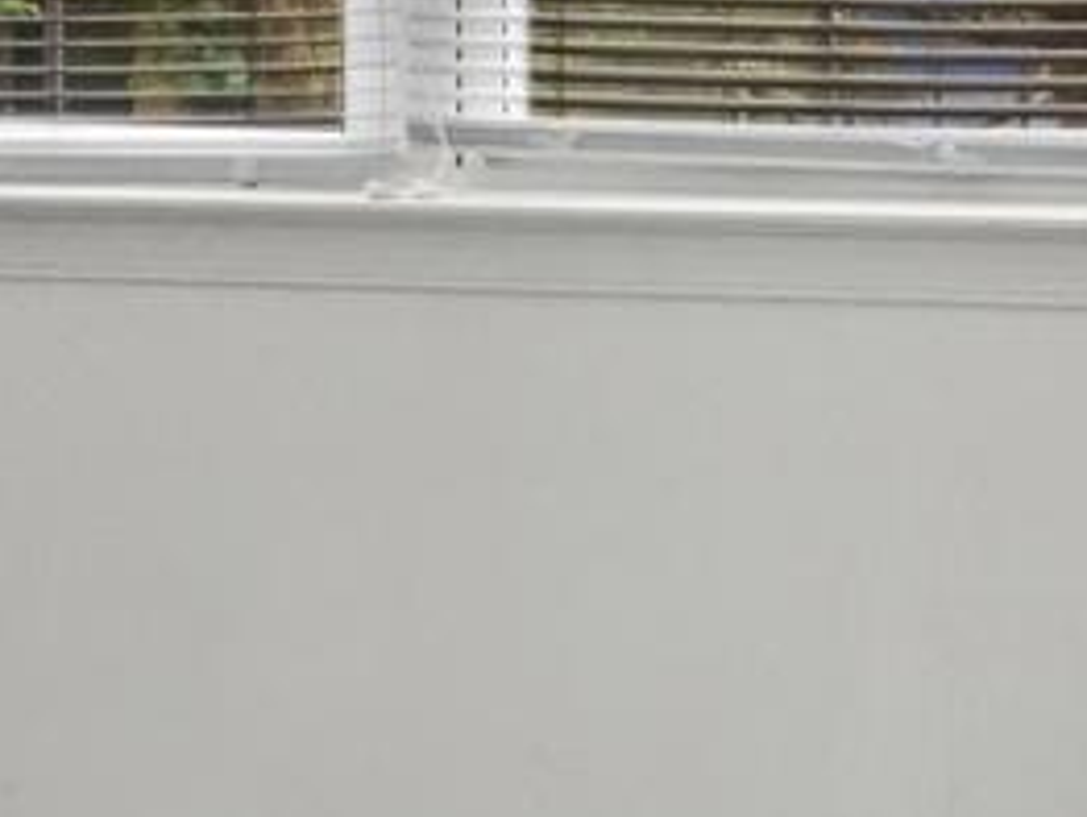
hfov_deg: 16.4
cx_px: 589
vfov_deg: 12.3
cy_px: 187
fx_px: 3772
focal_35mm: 120
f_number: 7.1
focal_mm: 16
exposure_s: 1/15
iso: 3200
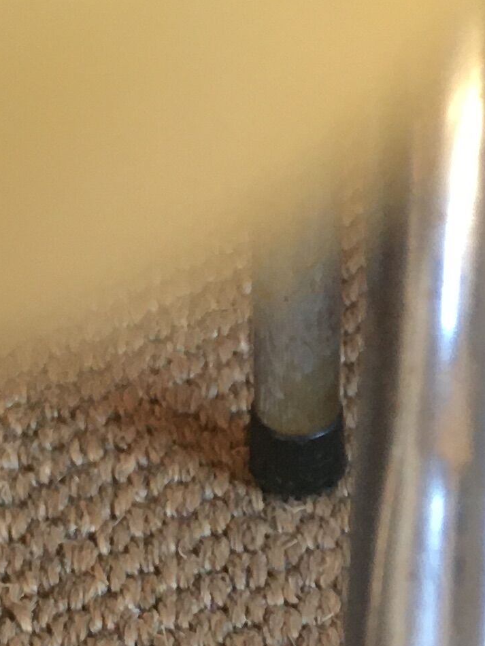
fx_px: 2298
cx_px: 492
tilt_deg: -43.0
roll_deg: -1.4
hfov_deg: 11.9
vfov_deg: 15.4
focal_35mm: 123
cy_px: 791
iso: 100
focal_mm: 4.15
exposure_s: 1/33
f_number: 2.2
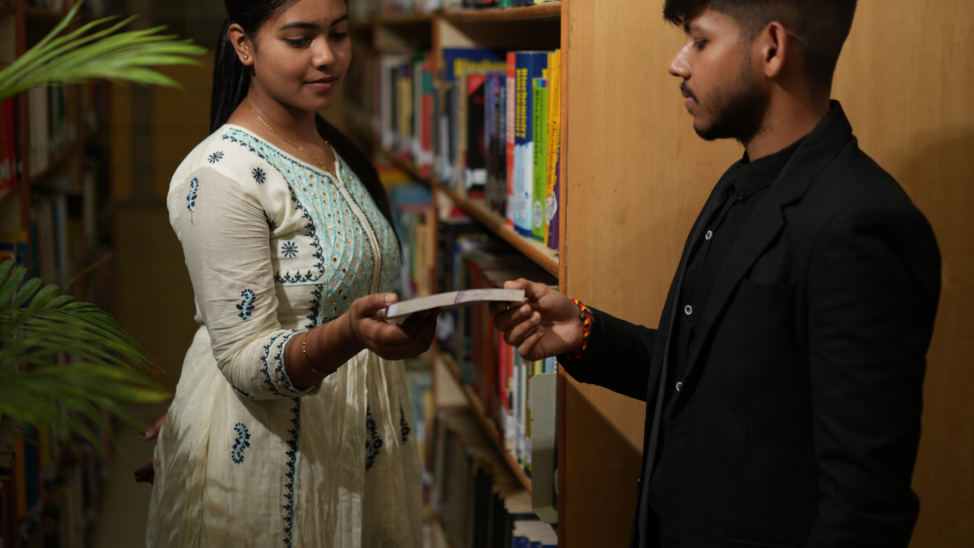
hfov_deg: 37.8
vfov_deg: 21.8
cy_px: 219
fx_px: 1420
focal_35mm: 55
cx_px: 506
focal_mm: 50
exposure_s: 1/250
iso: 160
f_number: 2
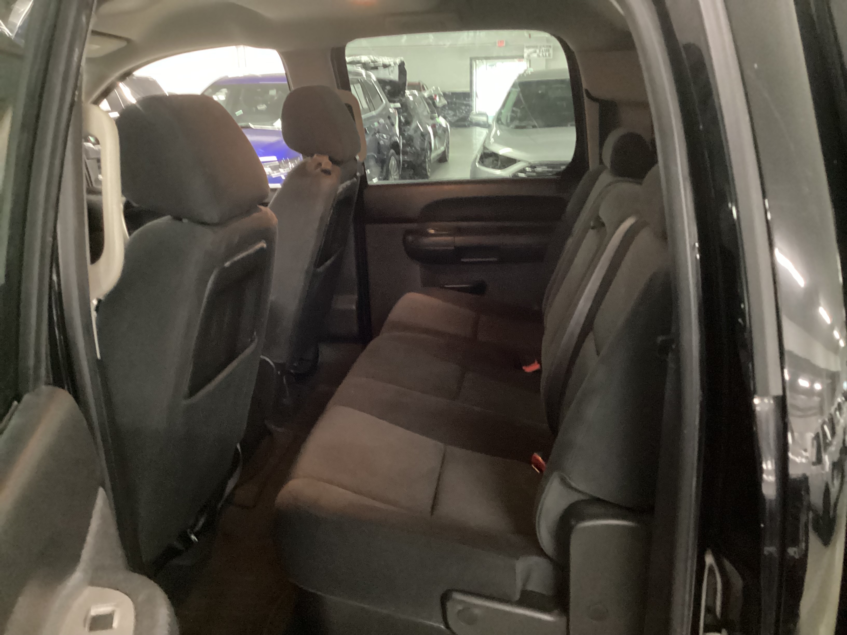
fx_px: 759
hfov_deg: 58.4
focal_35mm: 31
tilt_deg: -18.8
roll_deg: +0.8
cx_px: 424
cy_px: 318
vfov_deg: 45.4
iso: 800
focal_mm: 3.3
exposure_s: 1/17
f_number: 2.4
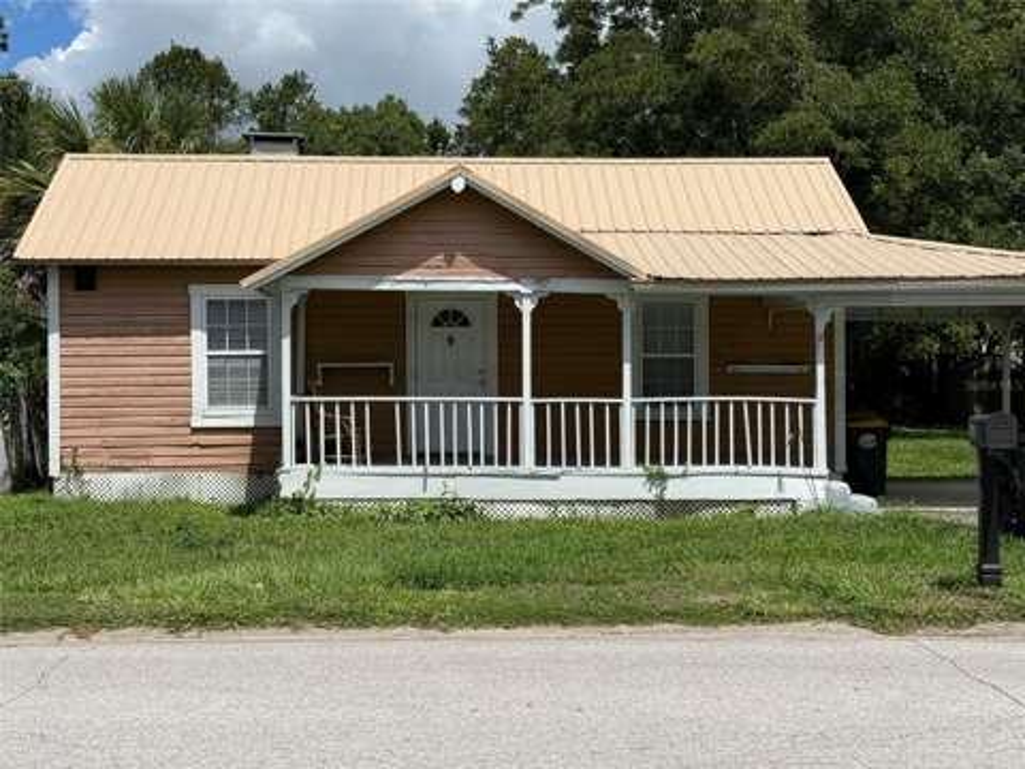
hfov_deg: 39.7
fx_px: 1421
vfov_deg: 30.3
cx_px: 512
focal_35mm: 48
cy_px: 384
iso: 80
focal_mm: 6.76
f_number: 1.78
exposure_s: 1/11364
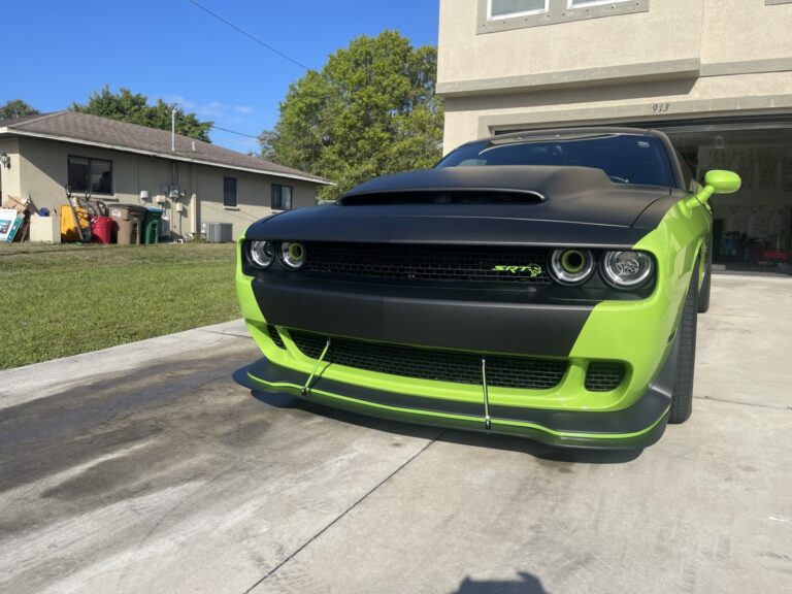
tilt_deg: -6.4
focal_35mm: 26
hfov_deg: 67.3
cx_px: 396
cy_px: 297
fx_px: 595
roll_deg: -1.9
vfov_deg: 53.1
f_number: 1.6
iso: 32
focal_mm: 5.1
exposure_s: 1/4049
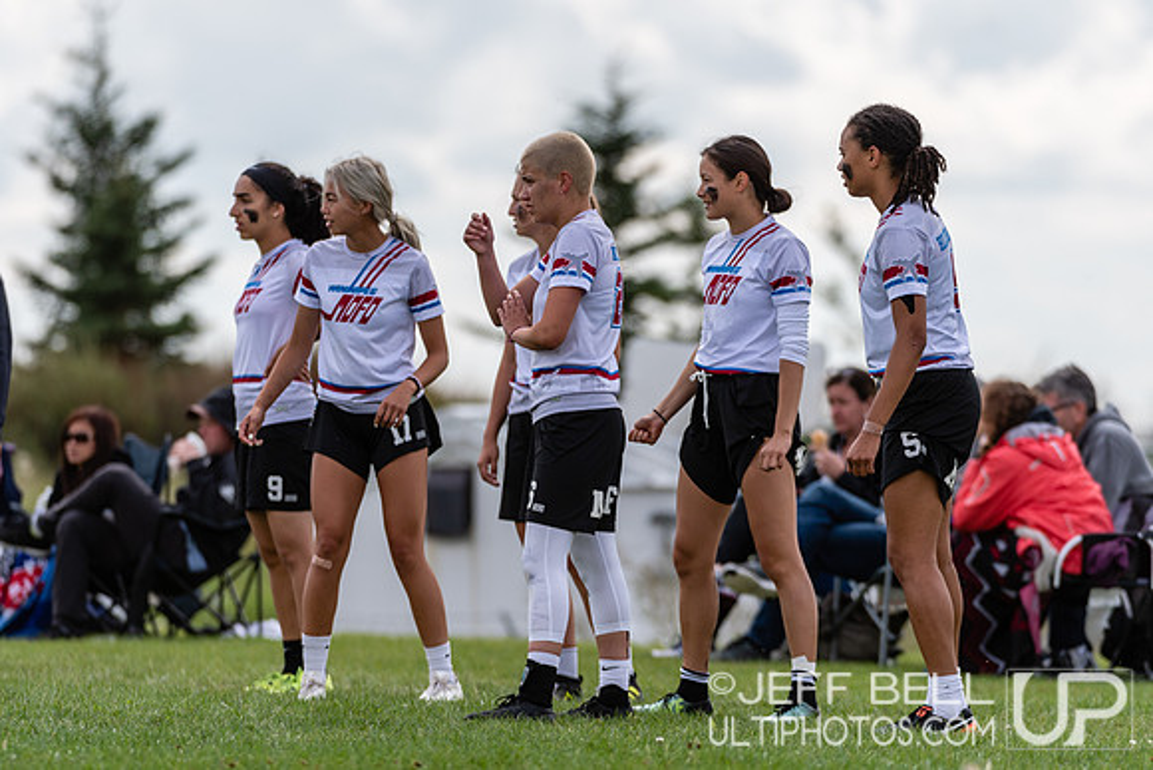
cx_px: 576
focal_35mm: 450
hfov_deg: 4.6
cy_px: 385
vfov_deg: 3.1
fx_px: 14415
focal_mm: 300
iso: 140
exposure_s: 1/1250
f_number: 4
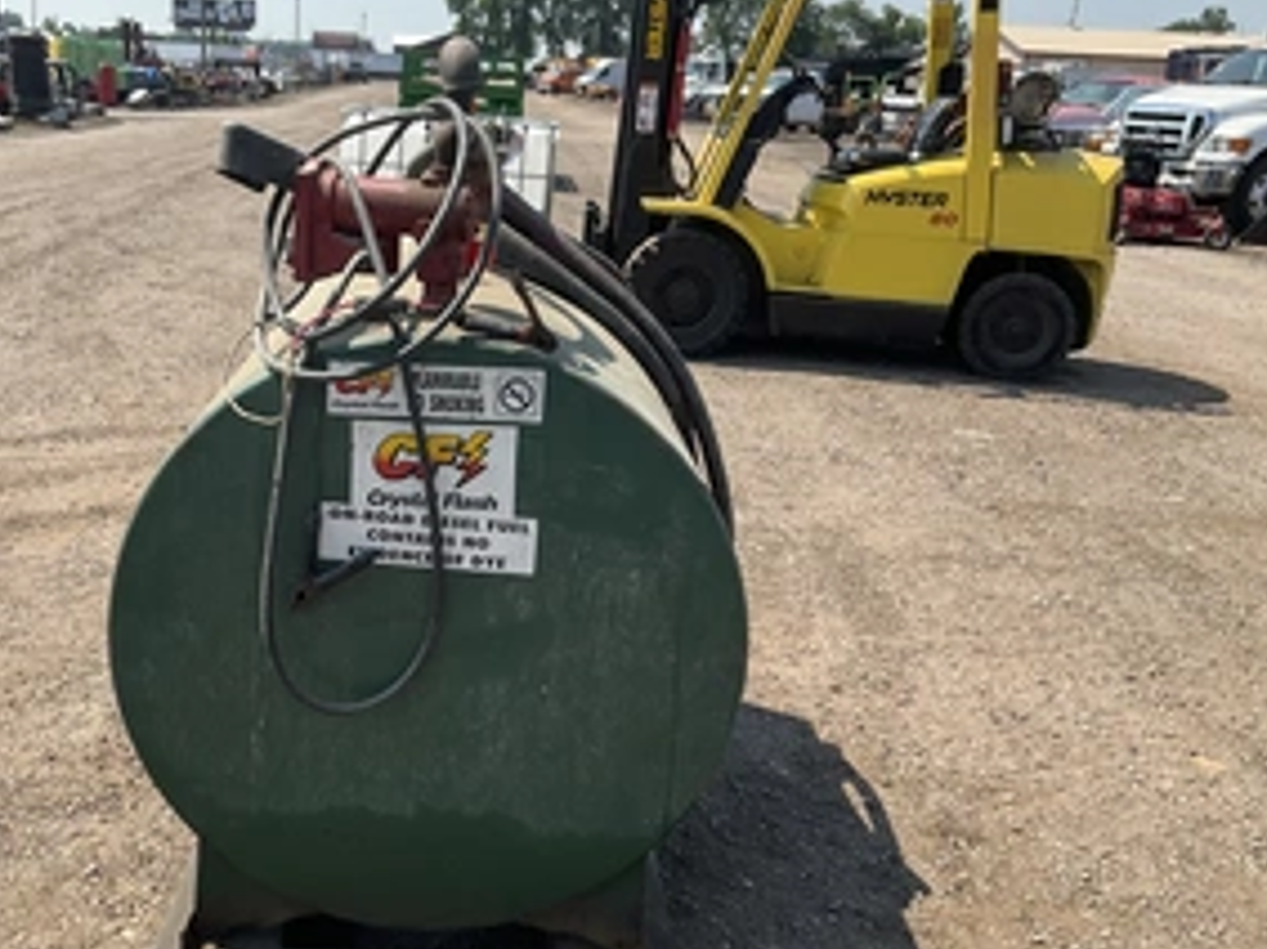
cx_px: 461
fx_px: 1500
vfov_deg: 35.0
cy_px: 560
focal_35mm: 41
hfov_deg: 45.3
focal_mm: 3
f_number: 1.8
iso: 25
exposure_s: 1/1144
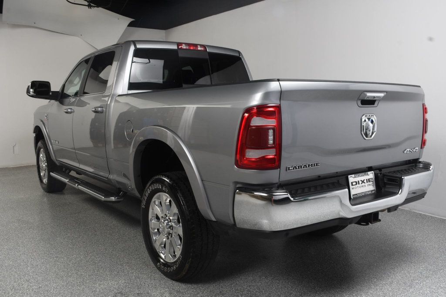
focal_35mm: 33
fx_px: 409
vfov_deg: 39.9
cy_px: 148
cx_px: 223
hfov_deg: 57.2
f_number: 10
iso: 100
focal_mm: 22
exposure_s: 1/160
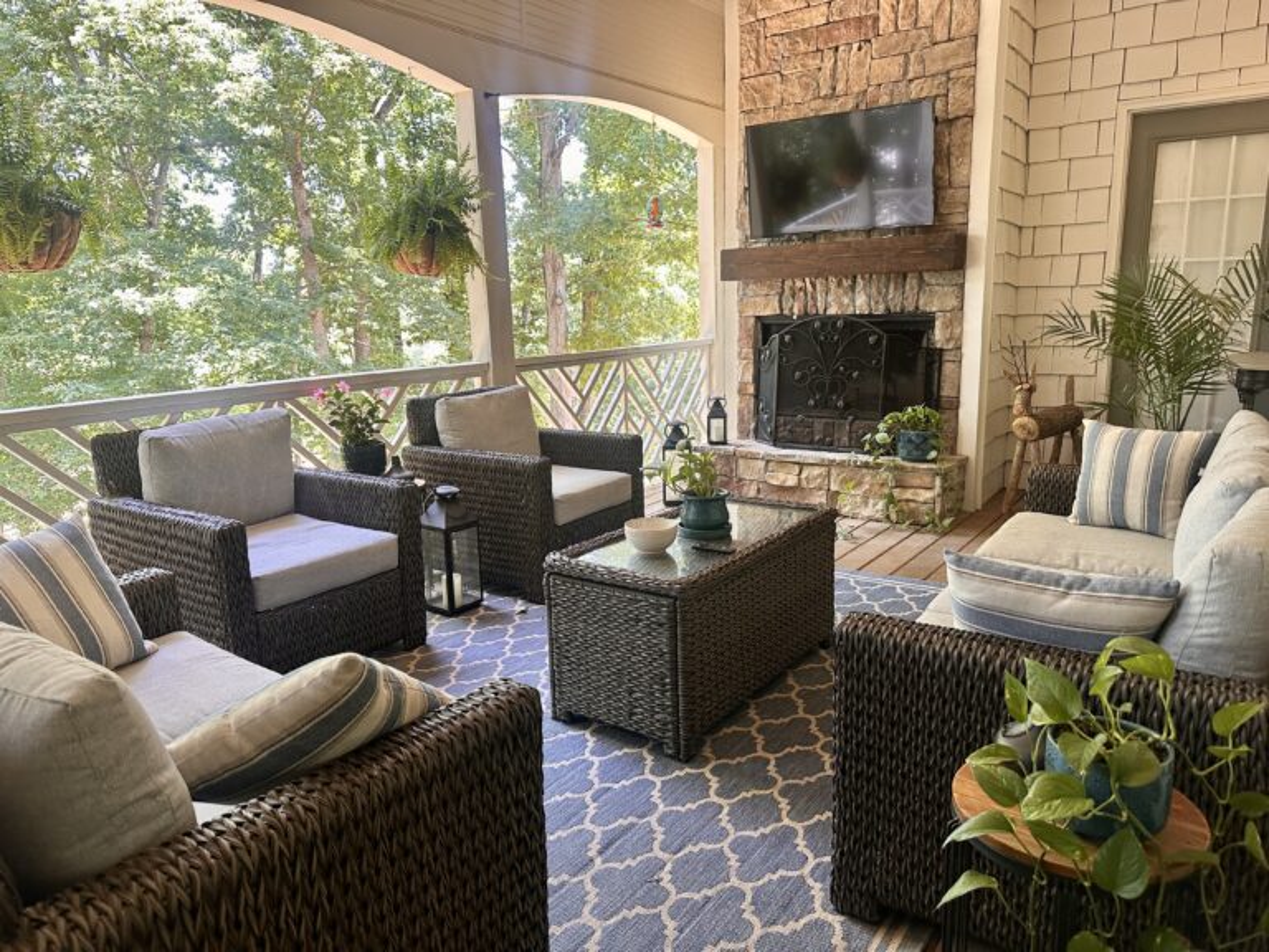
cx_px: 634
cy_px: 476
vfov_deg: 56.8
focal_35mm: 24
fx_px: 880
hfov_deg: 71.6
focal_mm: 6.86
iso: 200
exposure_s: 1/121
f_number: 1.78
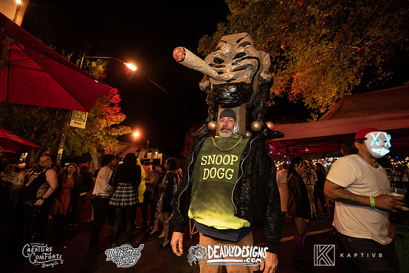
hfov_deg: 104.2
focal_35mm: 14
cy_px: 136
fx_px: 159
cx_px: 204
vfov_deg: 81.2
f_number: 3.5
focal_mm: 14
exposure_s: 1/60
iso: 2000
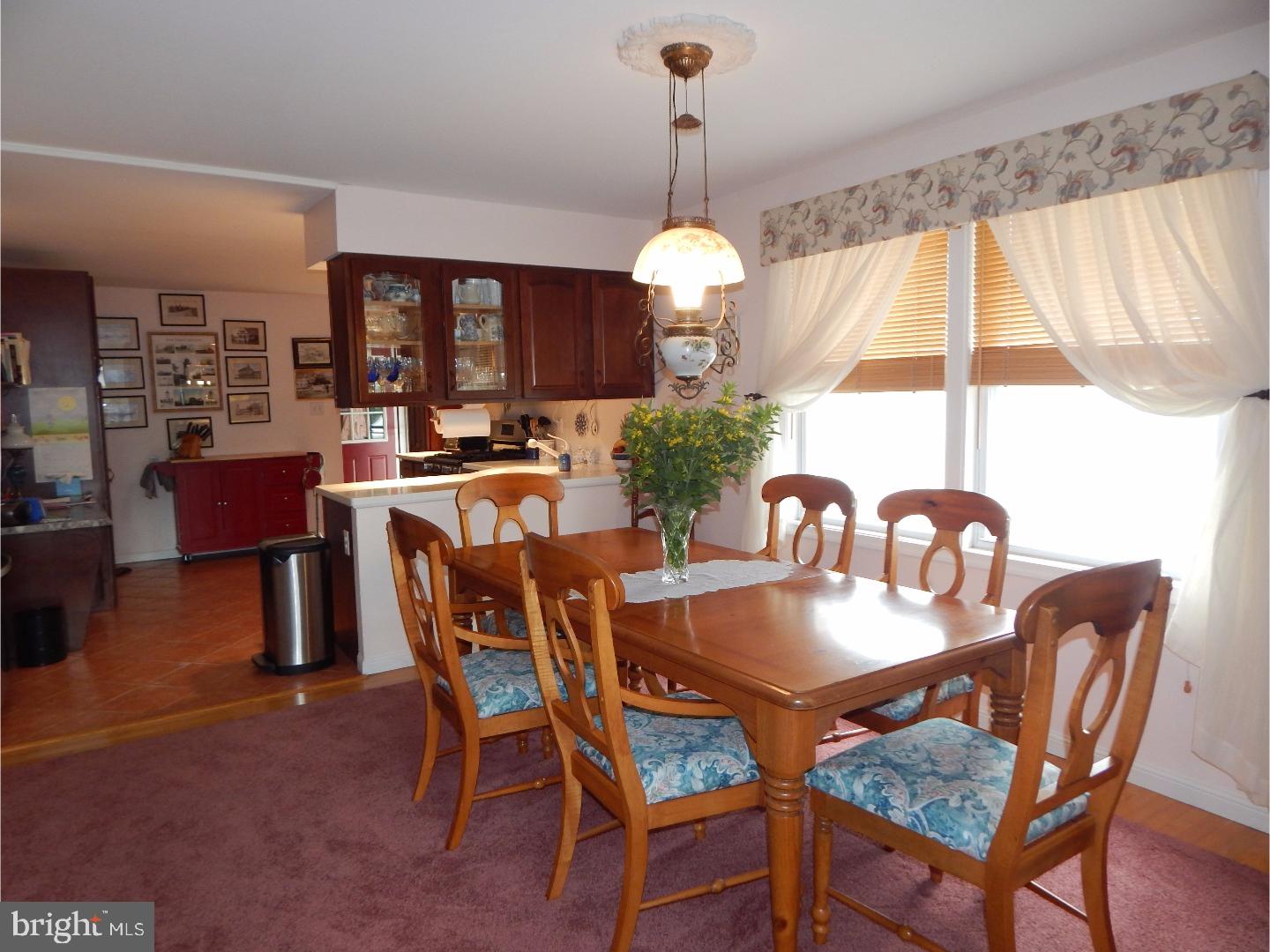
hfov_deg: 76.4
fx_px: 807
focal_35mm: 22
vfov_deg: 61.1
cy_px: 476
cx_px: 635
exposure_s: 1/30
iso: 180
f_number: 3
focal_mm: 4
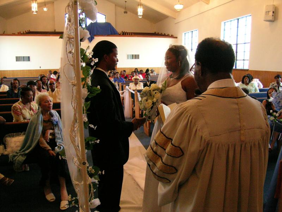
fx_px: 228
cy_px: 106
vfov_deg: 49.7
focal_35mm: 28
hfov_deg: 63.4
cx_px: 141
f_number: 3.1
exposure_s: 1/57.9
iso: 400
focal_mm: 5.8
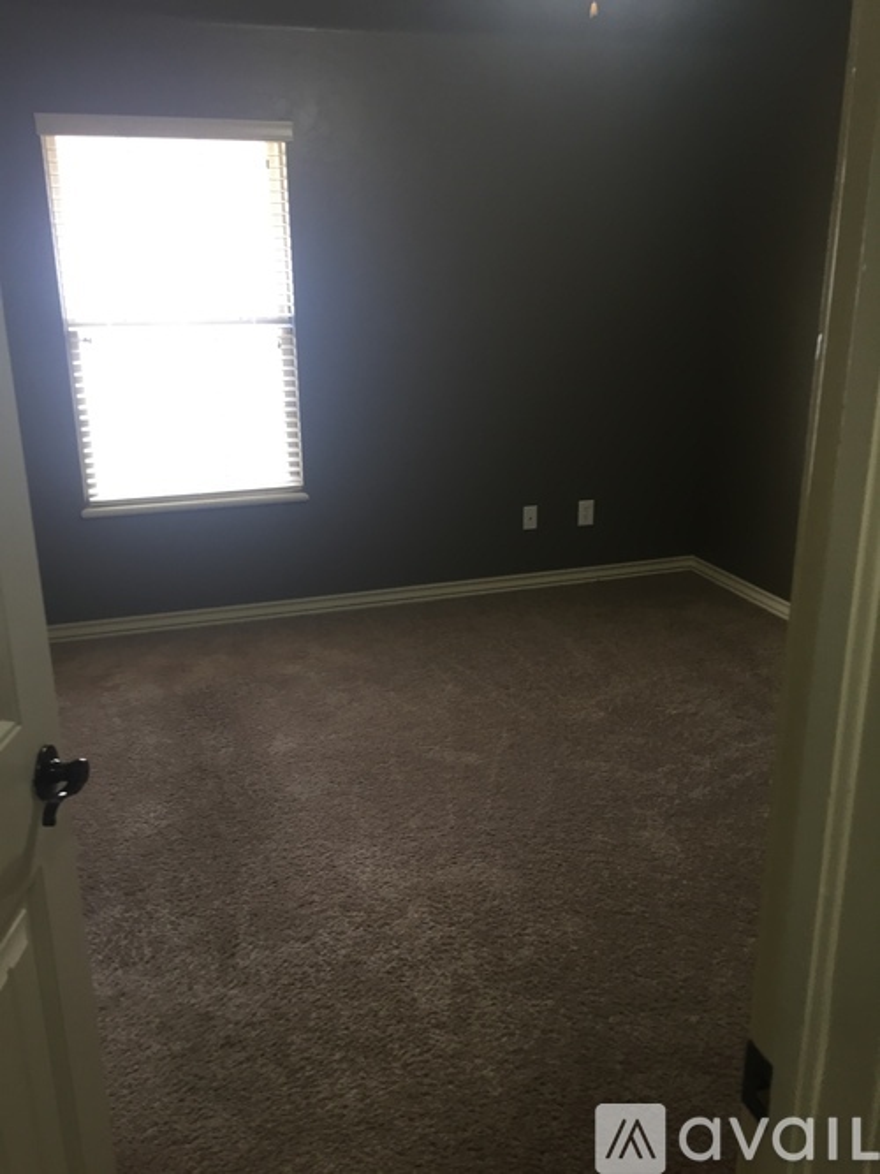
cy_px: 587
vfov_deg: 61.7
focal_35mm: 29
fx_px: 983
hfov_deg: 48.2
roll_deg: +1.2
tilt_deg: -17.1
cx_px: 440
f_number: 2.2
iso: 64
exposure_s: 1/30
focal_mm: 4.15
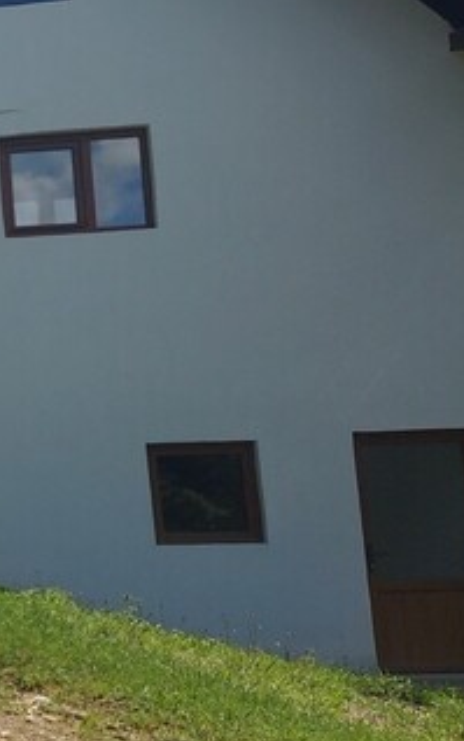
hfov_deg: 12.6
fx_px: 1658
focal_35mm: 82
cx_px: -637
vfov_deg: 25.1
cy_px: 275
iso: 32
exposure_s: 1/1123
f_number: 1.8
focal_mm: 5.23
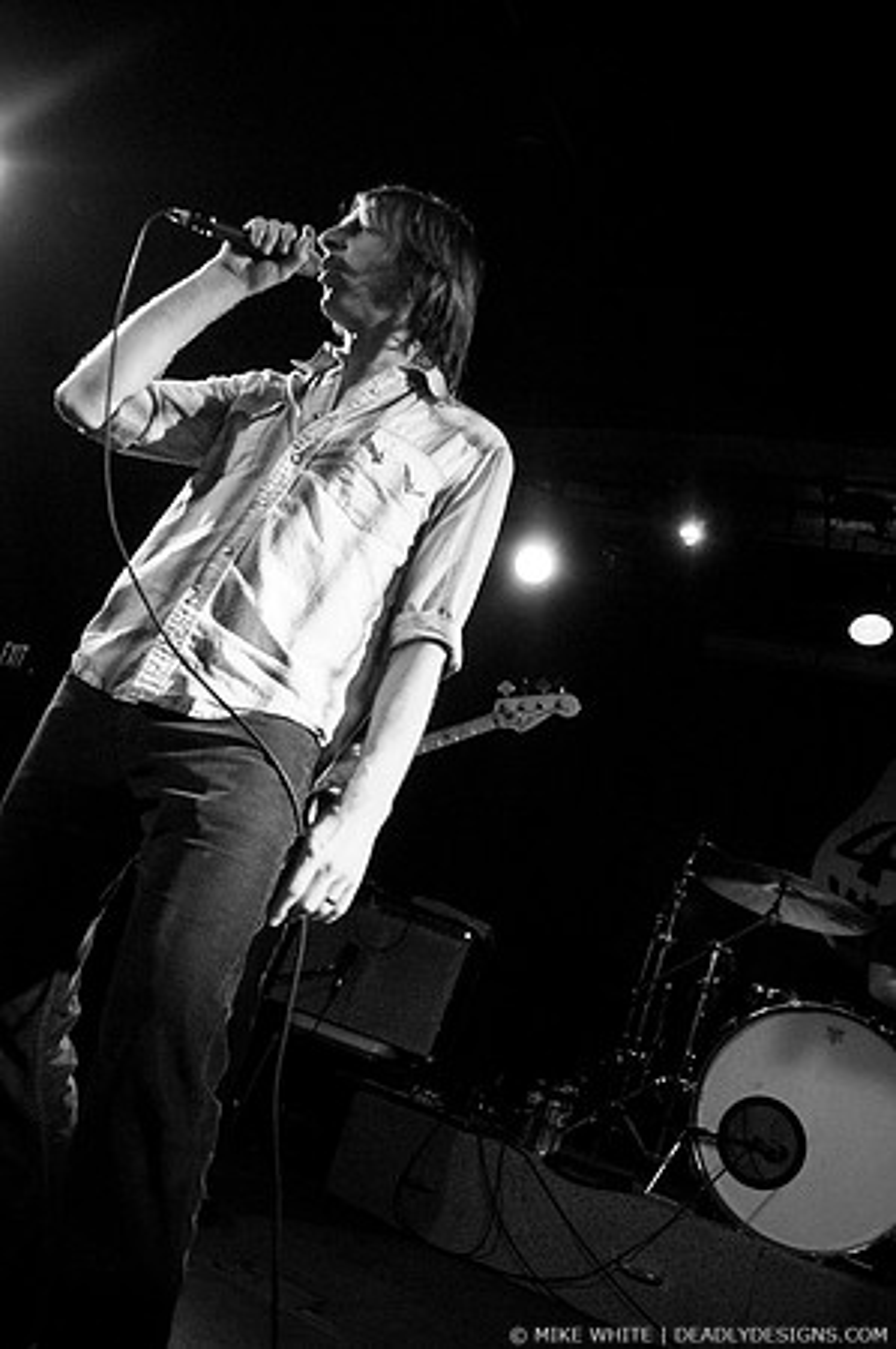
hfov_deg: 43.5
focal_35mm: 30
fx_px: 1123
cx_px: 448
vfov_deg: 62.0
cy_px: 674
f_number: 3.2
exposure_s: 1/125
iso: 800
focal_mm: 20
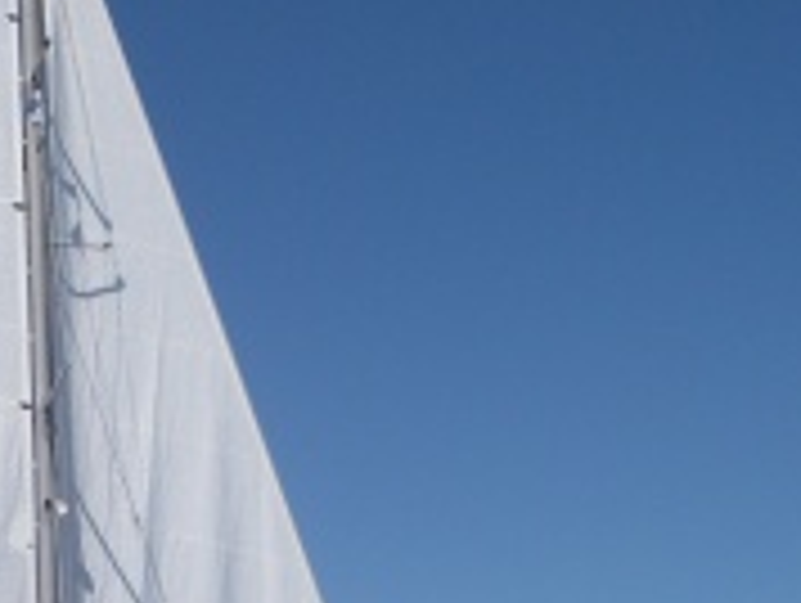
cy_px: 464
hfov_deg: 20.1
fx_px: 2224
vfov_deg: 15.4
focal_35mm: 96
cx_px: 117
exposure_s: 1/500
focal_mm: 6.3
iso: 80
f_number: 6.6
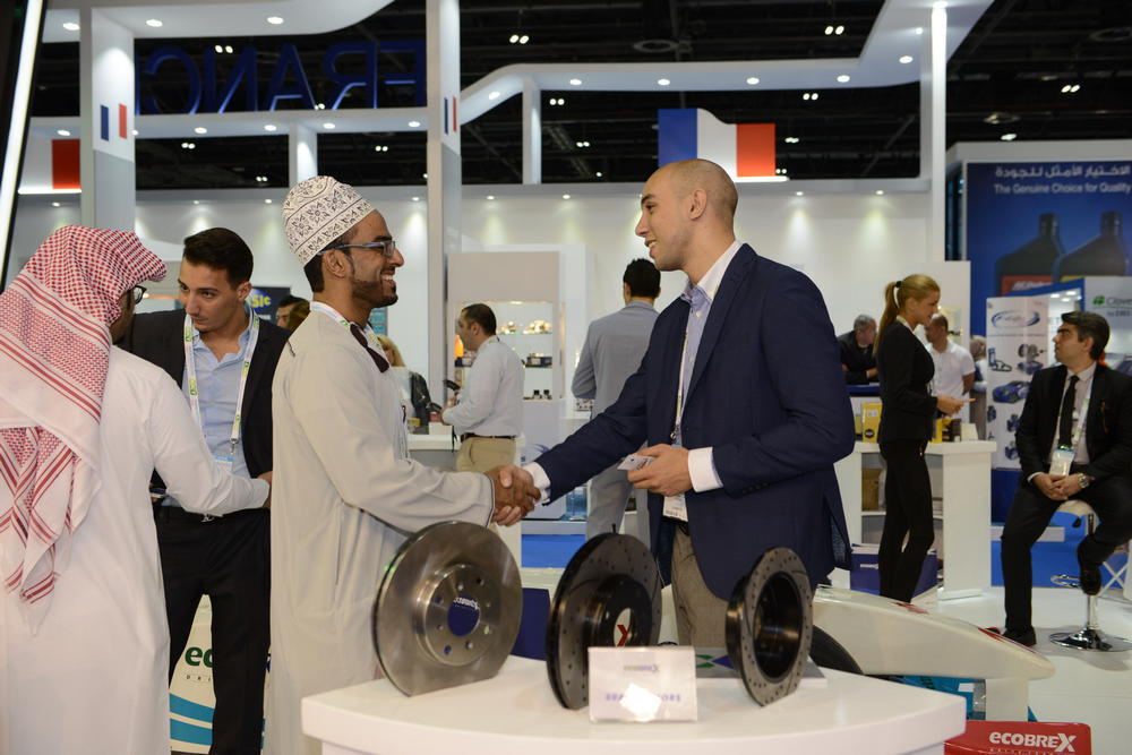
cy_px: 378
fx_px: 1195
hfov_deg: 50.7
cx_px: 566
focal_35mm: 38
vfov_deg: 35.1
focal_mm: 38
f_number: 4.5
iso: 500
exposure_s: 1/100
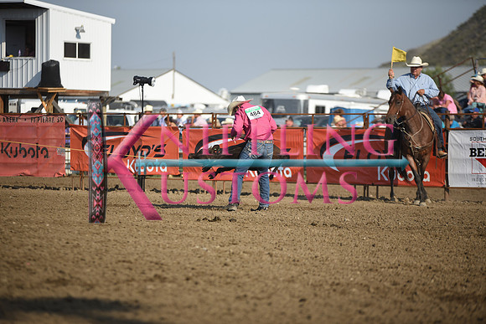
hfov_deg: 11.7
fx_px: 2363
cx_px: 243
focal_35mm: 175
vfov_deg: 7.9
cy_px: 162
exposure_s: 1/4000
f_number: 2.8
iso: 320
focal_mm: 175
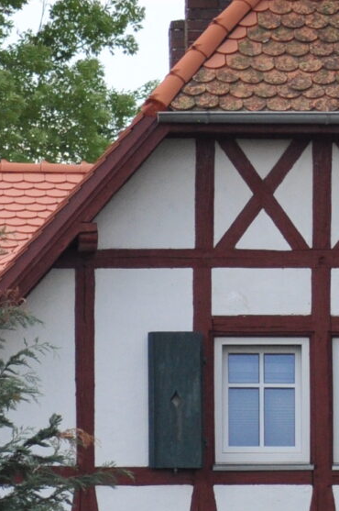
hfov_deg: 1.7
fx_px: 11710
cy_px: 338
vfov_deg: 2.5
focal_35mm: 827
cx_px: 172
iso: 500
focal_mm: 120
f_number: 7.1
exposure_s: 1/800
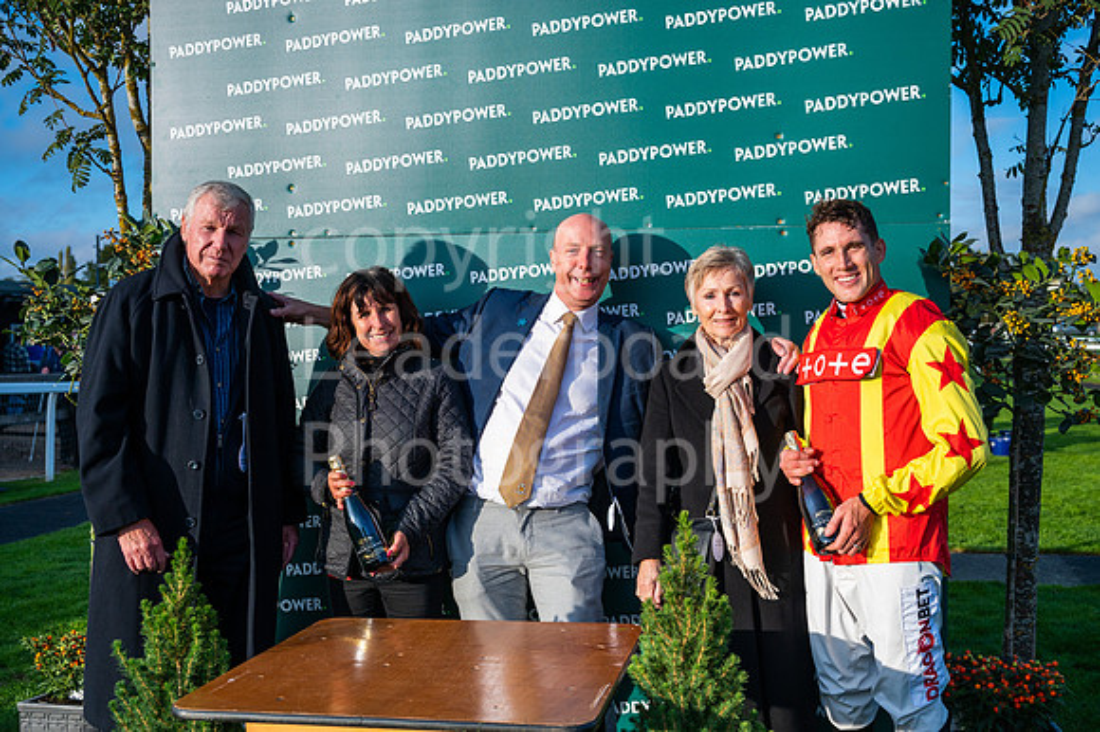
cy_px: 366
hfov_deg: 50.7
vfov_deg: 35.0
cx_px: 550
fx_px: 1161
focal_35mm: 38
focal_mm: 37
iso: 500
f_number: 4
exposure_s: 1/4000
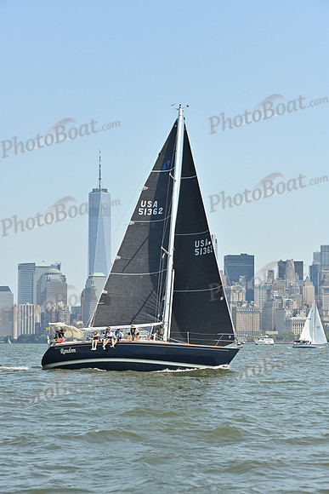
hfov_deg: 14.4
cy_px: 247
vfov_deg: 21.5
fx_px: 1301
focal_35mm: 95
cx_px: 164
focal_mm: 95
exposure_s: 1/1250
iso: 320
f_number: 8
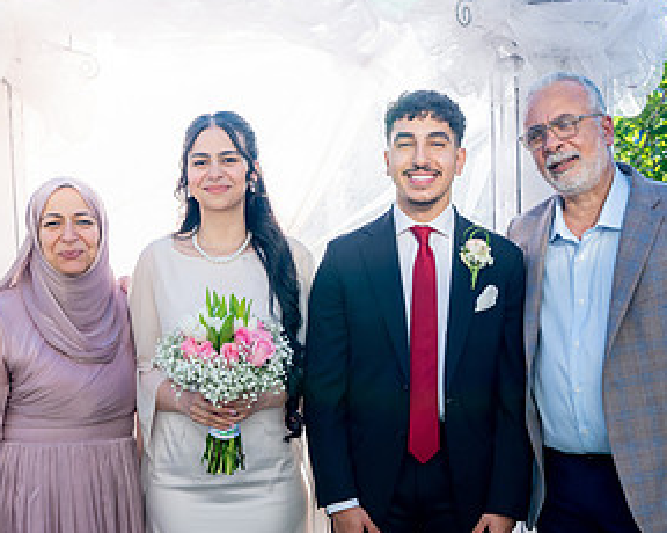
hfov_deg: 35.4
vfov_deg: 28.0
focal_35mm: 53
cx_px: 324
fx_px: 1046
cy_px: 432
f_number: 3.5
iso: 200
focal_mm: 28
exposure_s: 1/500
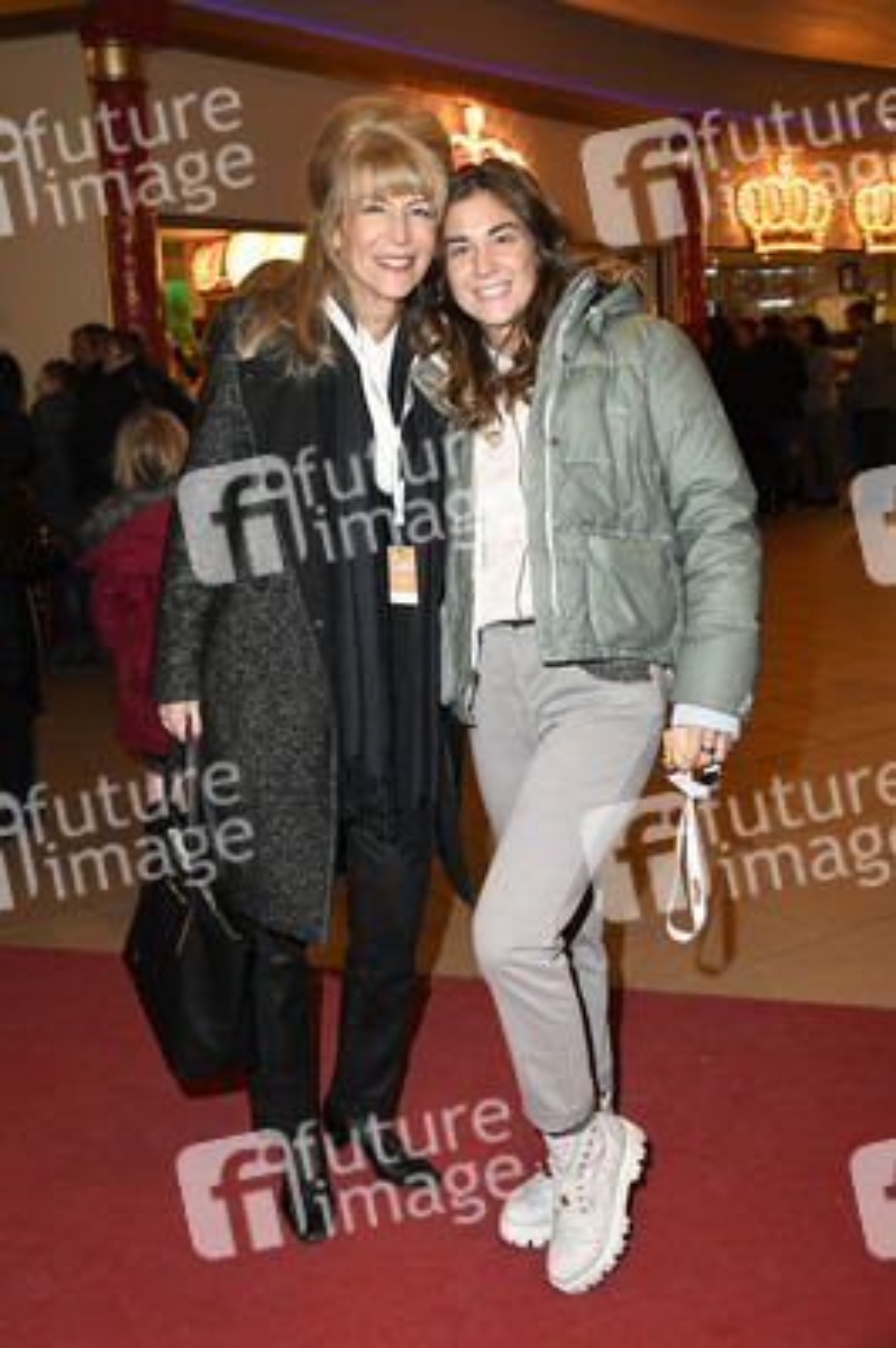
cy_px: 674
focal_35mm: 35
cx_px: 448
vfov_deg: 54.5
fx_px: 1309
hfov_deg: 37.8
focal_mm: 35
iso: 3200
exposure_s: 1/100
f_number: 6.3
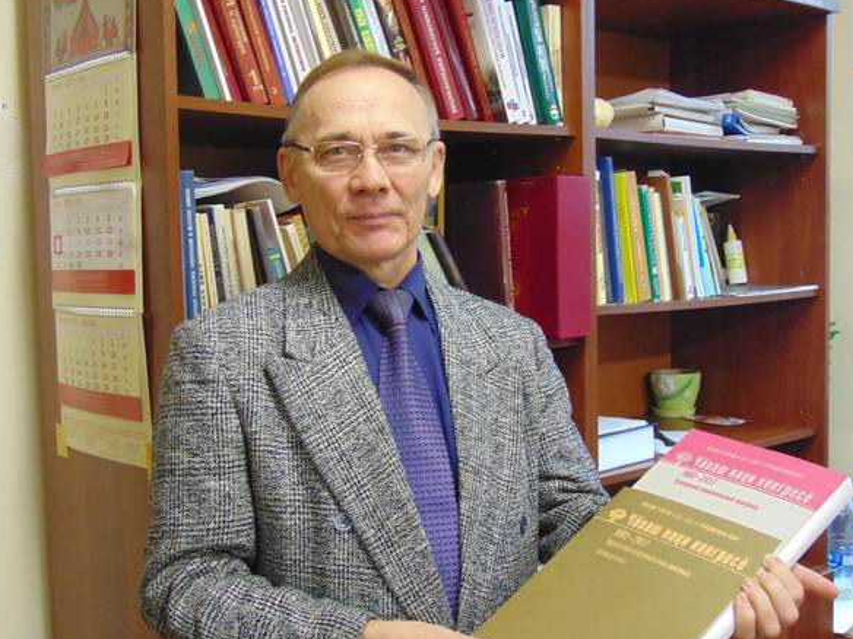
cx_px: 426
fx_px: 1134
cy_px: 341
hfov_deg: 41.2
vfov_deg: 31.5
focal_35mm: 46
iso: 400
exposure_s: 1/30
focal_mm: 7.6
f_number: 3.3
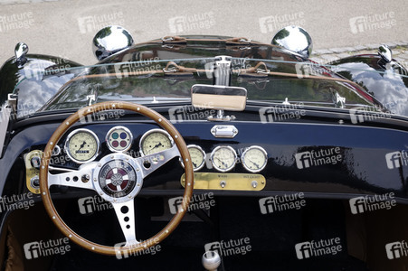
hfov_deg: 23.9
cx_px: 204
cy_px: 136
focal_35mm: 85
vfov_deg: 16.0
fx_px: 963
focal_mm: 31.27
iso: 100
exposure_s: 1/100
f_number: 6.3
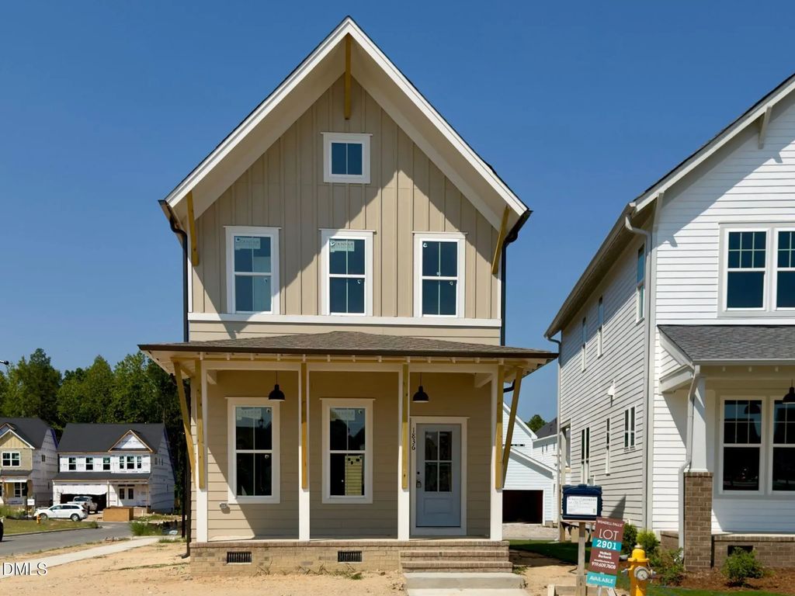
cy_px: 298
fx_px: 758
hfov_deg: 55.4
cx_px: 398
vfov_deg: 42.9
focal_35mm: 33
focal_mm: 6.76
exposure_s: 1/9615
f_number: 1.78
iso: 64
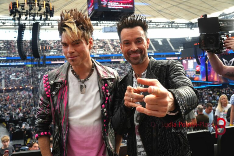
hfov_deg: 59.5
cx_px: 117
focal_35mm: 32
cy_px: 78
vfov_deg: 41.7
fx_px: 205
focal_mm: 21
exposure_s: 1/160
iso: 250
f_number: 4
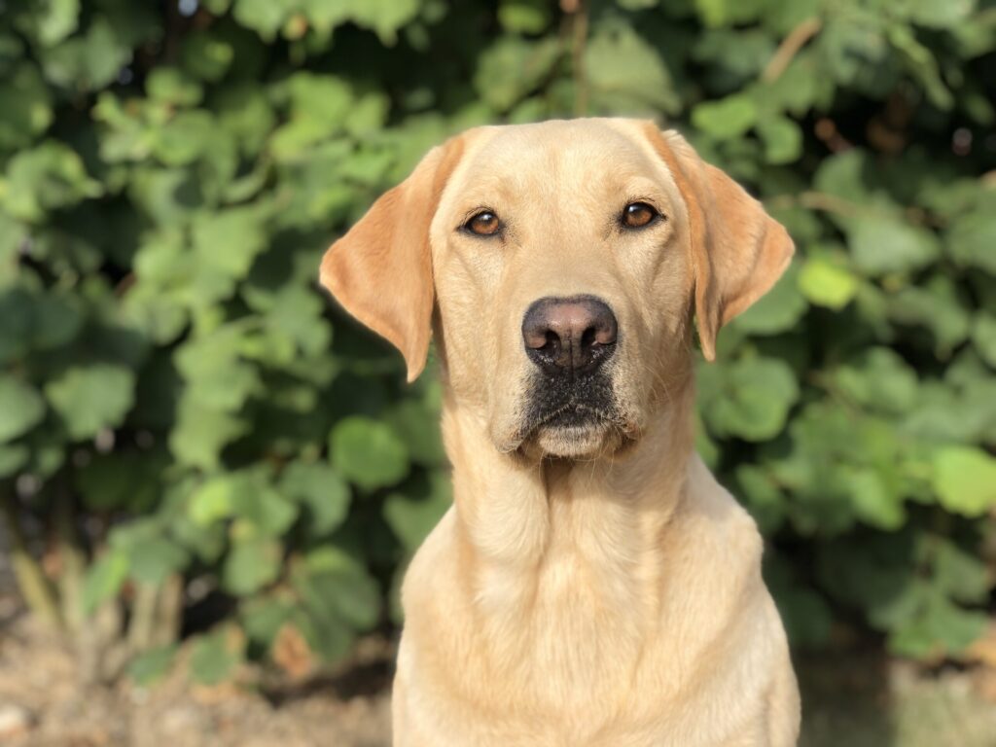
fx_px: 1496
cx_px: 498
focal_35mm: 52
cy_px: 374
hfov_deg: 36.8
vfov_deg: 28.0
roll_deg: -0.9
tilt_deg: -8.1
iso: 16
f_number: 2.4
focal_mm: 6
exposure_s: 1/534
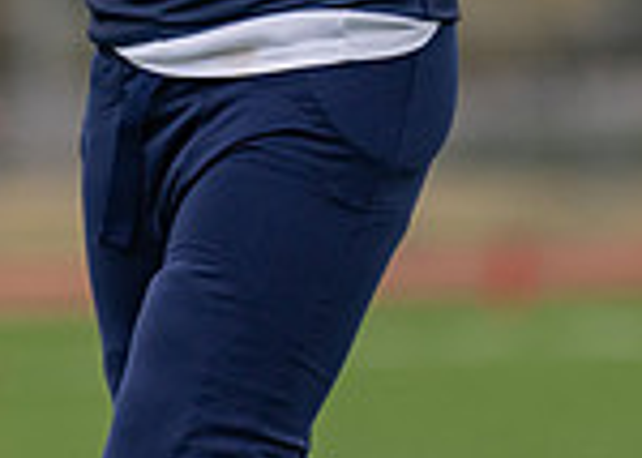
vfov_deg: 2.2
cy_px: -287
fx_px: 11737
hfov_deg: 3.1
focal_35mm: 644
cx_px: 175
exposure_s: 1/1000
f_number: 2.8
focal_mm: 159
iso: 640
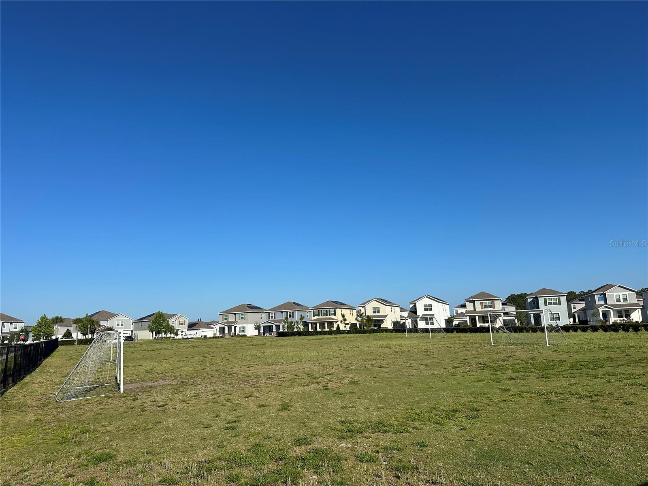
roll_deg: +2.1
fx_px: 449
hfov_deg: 71.6
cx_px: 324
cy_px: 243
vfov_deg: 56.8
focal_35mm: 24
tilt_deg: +10.2
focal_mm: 6.86
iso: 80
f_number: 1.78
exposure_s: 1/6623
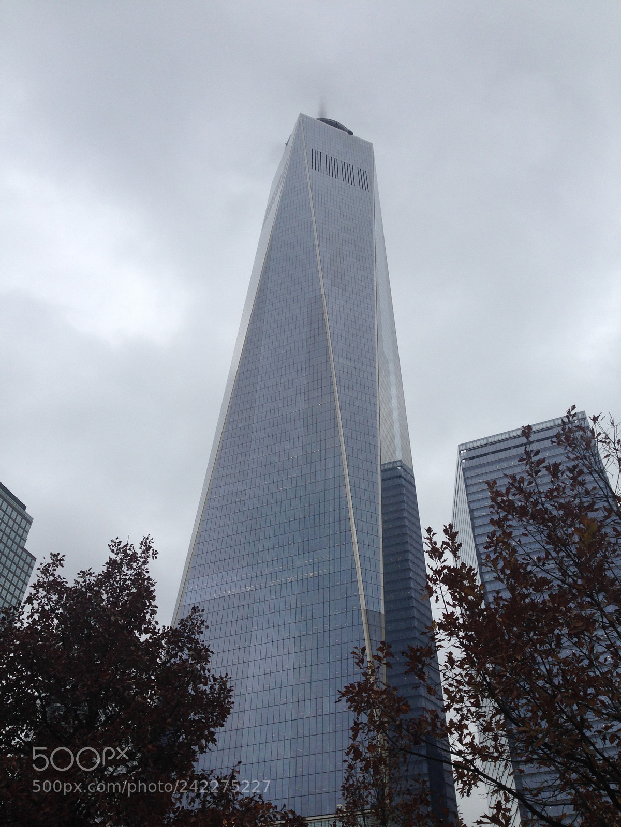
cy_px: 414
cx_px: 310
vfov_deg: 55.4
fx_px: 789
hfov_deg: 42.9
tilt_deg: +48.2
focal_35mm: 33
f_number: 2.4
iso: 50
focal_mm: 4.12
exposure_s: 1/669
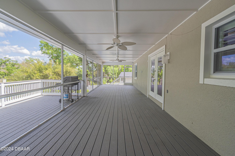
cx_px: 118
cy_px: 78
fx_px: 98
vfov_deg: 77.3
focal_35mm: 15
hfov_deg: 100.4
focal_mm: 10
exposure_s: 1/250
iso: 200
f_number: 5
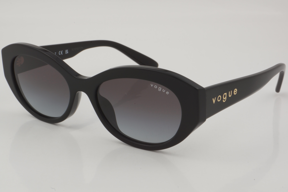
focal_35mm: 75
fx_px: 600
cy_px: 96
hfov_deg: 27.0
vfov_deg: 18.2
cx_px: 144
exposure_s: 1/3
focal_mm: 50
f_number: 32
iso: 100
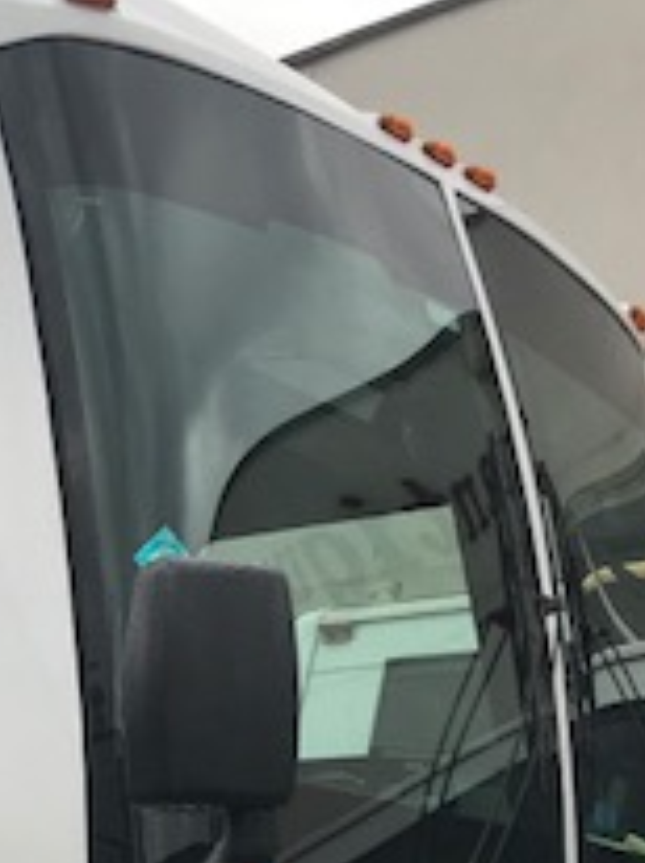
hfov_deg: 15.4
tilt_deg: +2.3
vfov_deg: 21.5
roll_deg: -1.7
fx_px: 2166
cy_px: 930
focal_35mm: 87
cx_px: -369
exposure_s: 1/371
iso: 20
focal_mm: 3.99
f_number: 1.8
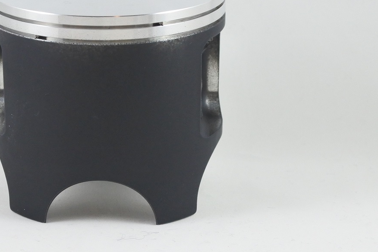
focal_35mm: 88
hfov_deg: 23.0
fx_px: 924
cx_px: 107
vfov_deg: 15.5
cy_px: 92
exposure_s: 1/125
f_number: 4.5
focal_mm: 18
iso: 560
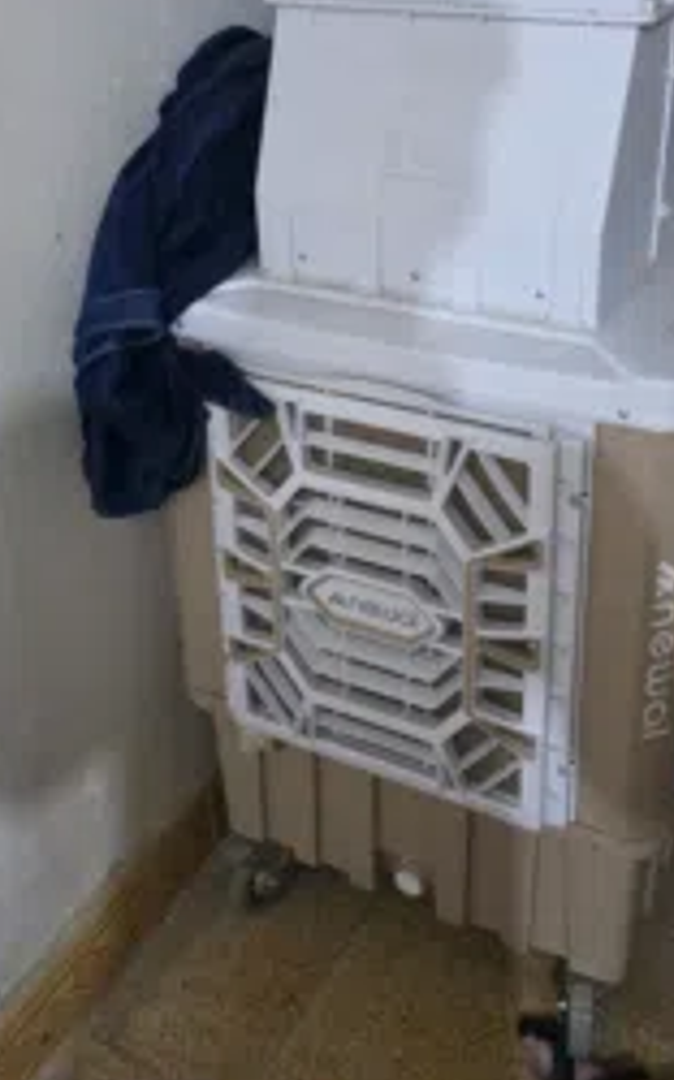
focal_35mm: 39
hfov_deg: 32.6
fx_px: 1148
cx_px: 410
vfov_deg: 49.1
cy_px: 320
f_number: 1.7
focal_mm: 6.3
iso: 1000
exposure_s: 1/100
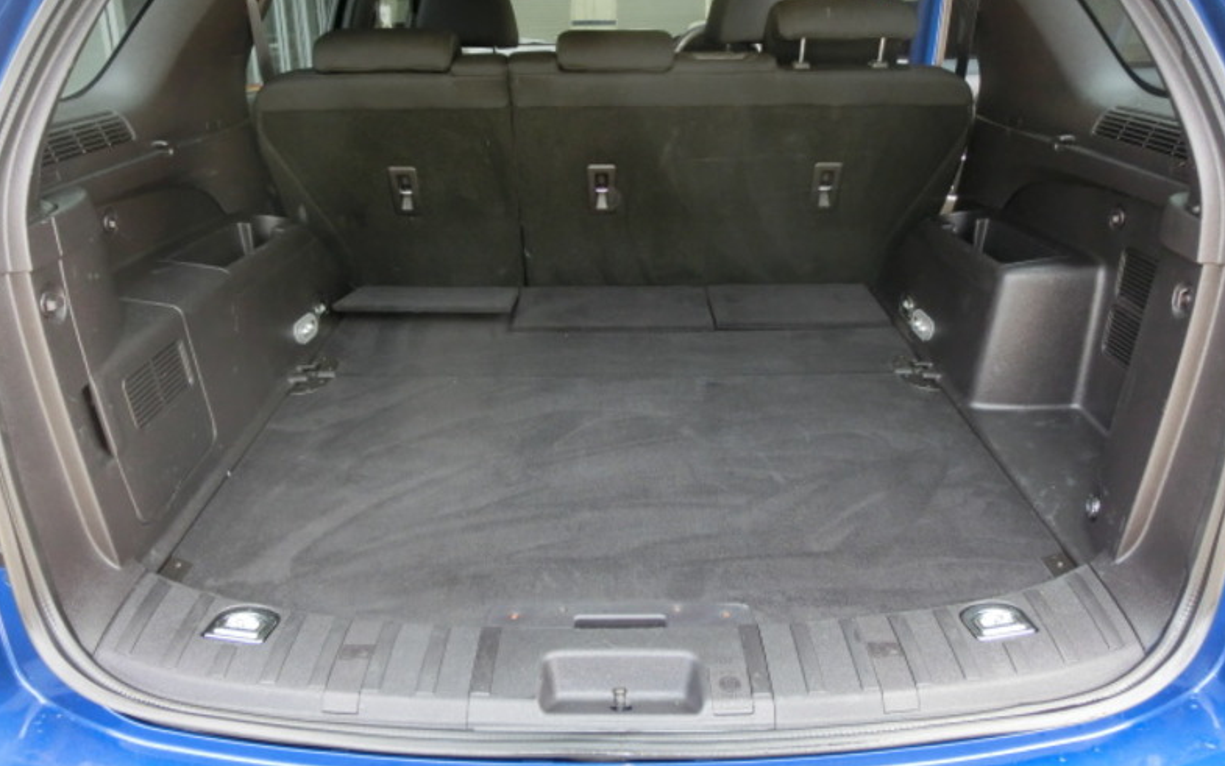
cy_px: 324
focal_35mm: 27
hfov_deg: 68.4
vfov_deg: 45.9
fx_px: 902
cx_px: 618
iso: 200
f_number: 3.3
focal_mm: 4.4
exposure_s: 1/125
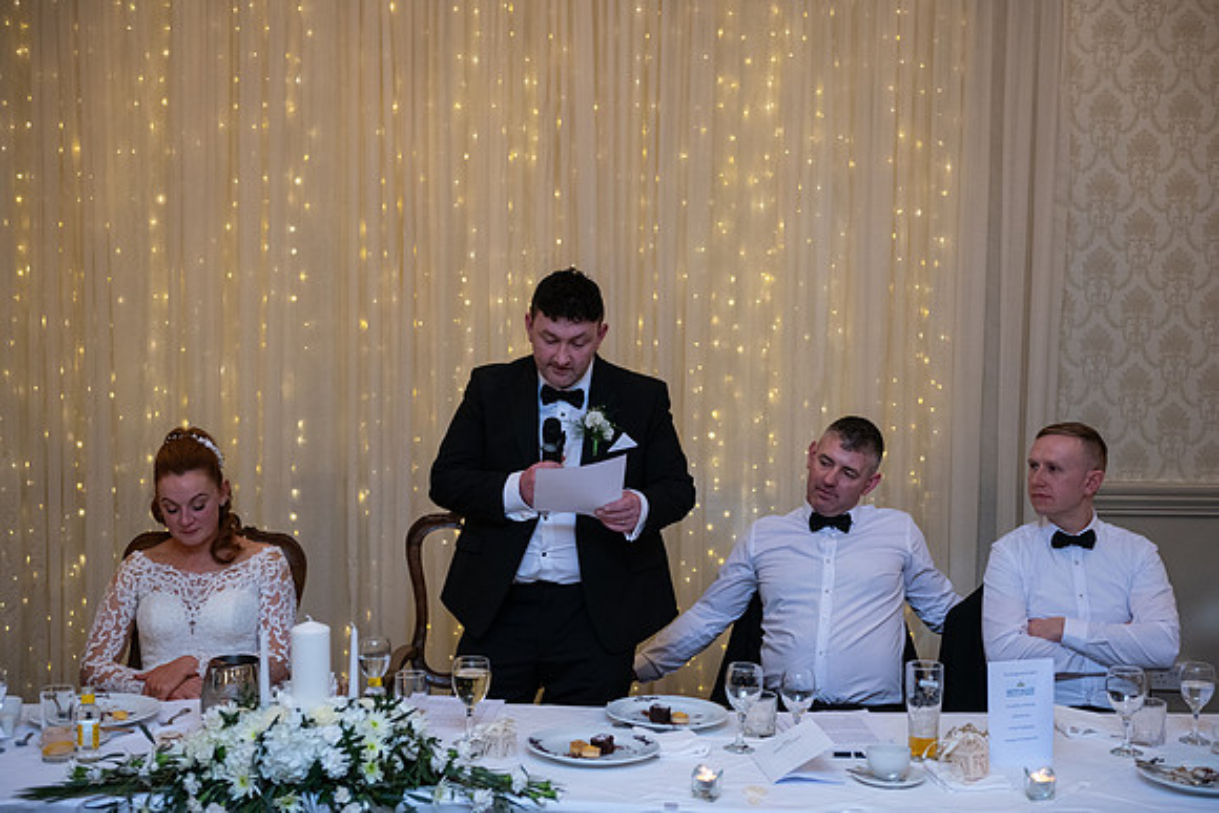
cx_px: 610
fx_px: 1863
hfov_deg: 36.2
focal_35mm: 55
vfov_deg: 24.6
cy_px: 406
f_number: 3.5
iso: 1000
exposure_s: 1/160
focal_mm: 55
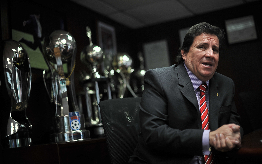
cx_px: 131
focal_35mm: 51
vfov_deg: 25.3
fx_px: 364
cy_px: 78
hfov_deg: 39.6
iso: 400
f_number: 1.4
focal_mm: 50
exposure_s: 1/250
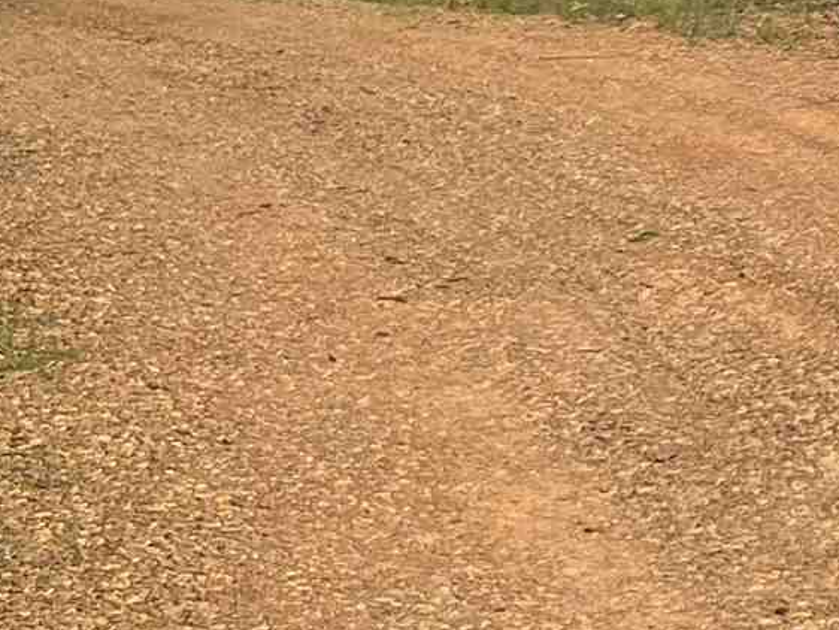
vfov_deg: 10.1
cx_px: 1781
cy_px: -367
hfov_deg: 12.0
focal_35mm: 142
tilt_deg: -6.9
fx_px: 3443
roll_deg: +2.1
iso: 50
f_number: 1.5
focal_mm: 5.7
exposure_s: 1/1779
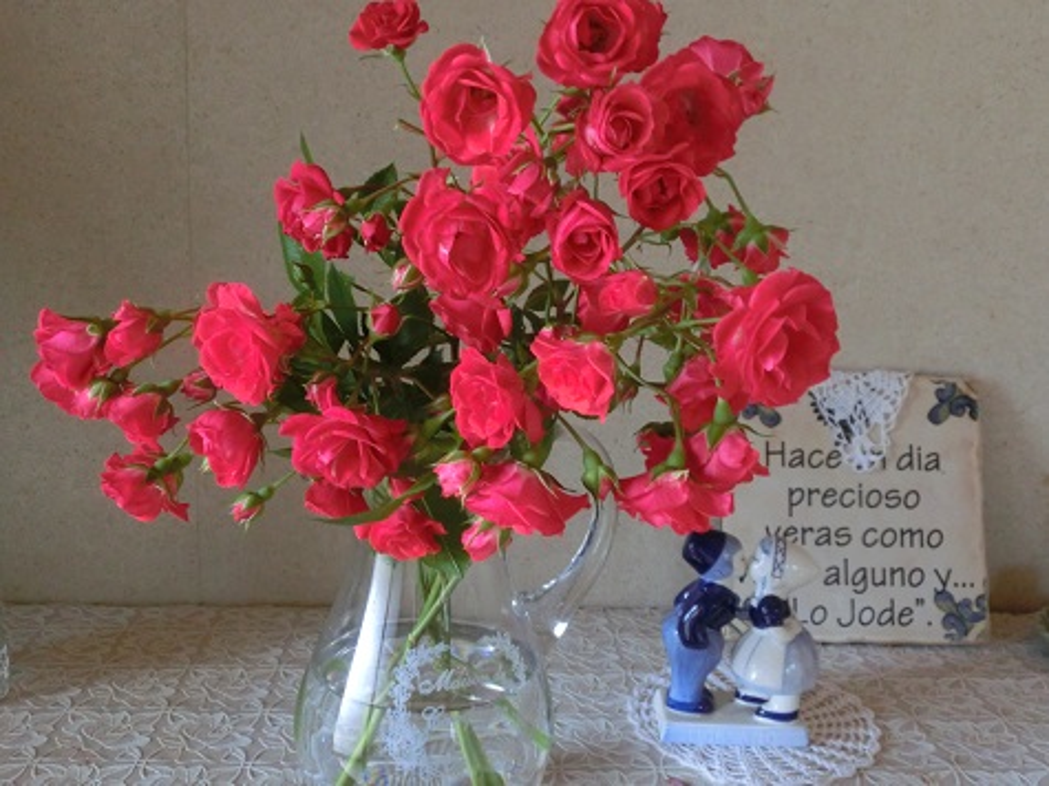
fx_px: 1121
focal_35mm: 37
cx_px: 524
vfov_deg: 38.6
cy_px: 393
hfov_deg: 50.1
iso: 800
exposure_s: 1/30
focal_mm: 6.5
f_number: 4.1
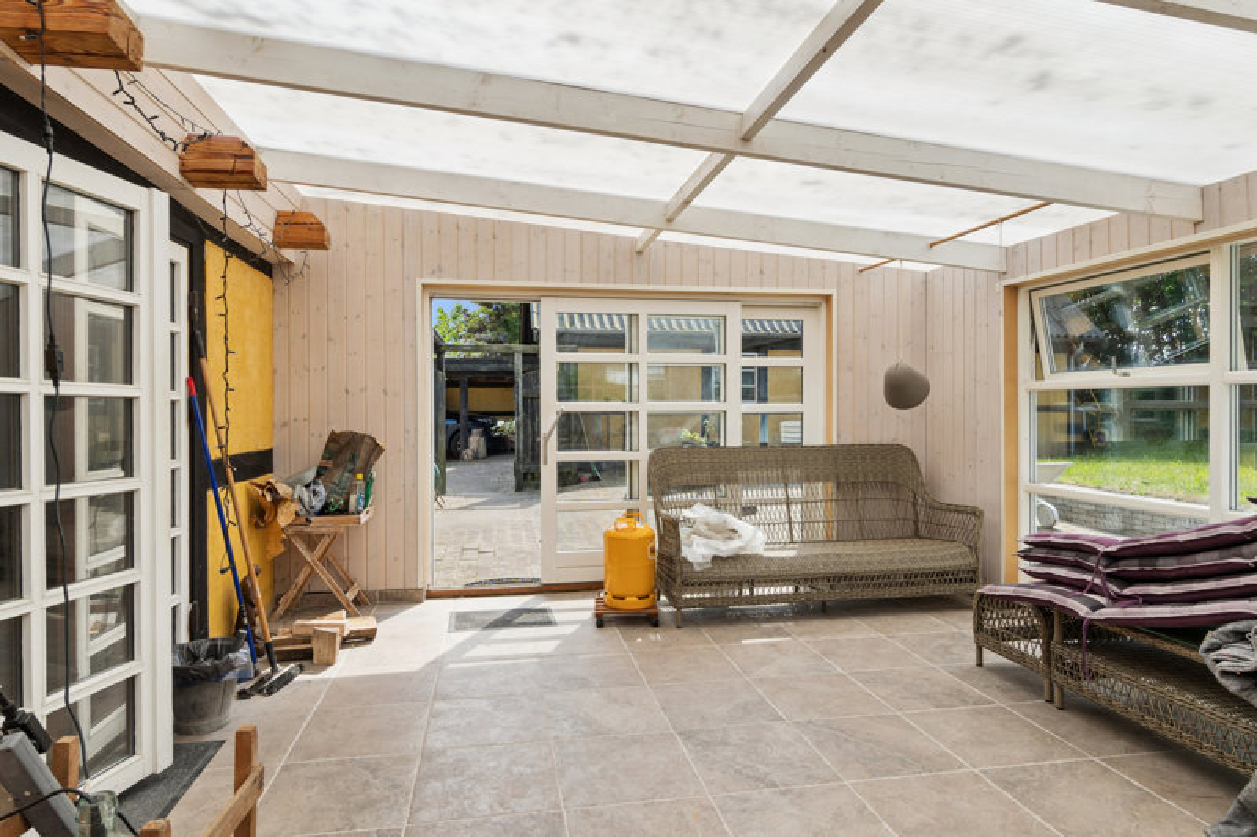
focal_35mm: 20
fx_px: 681
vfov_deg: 63.2
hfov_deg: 85.4
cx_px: 628
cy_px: 418
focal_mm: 13
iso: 200
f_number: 8
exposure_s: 1/125
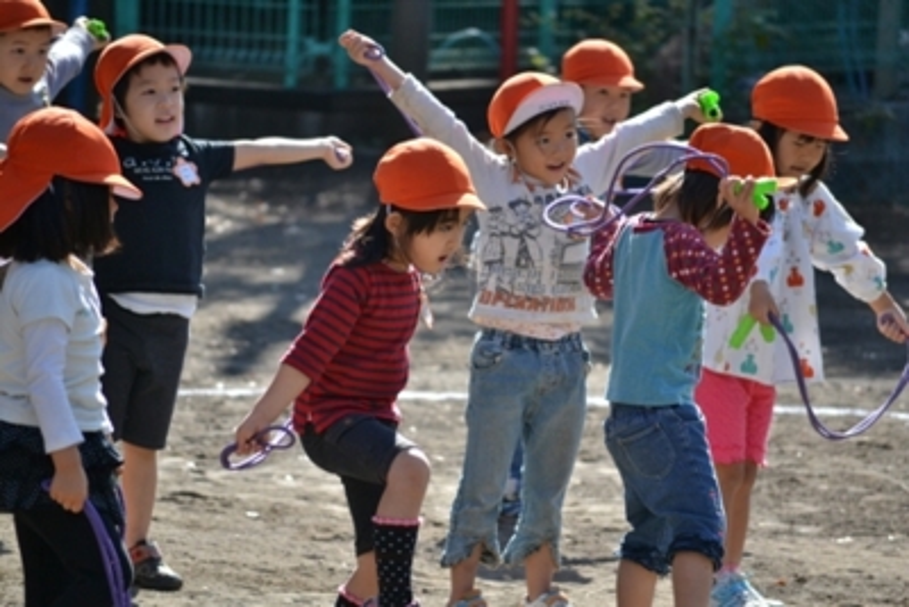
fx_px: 7577
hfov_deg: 6.9
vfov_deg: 4.6
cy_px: 304
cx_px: 454
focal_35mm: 300
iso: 360
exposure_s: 1/500
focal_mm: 200
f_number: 5.6
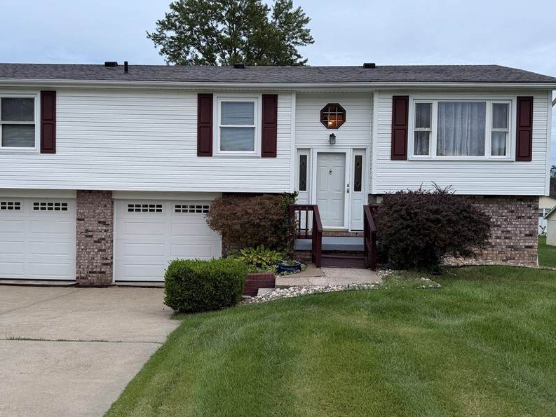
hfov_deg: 58.2
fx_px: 498
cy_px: 202
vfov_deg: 45.4
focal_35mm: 31
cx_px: 246
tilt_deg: -1.6
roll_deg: -0.5
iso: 160
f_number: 1.78
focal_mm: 6.76
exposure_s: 1/121
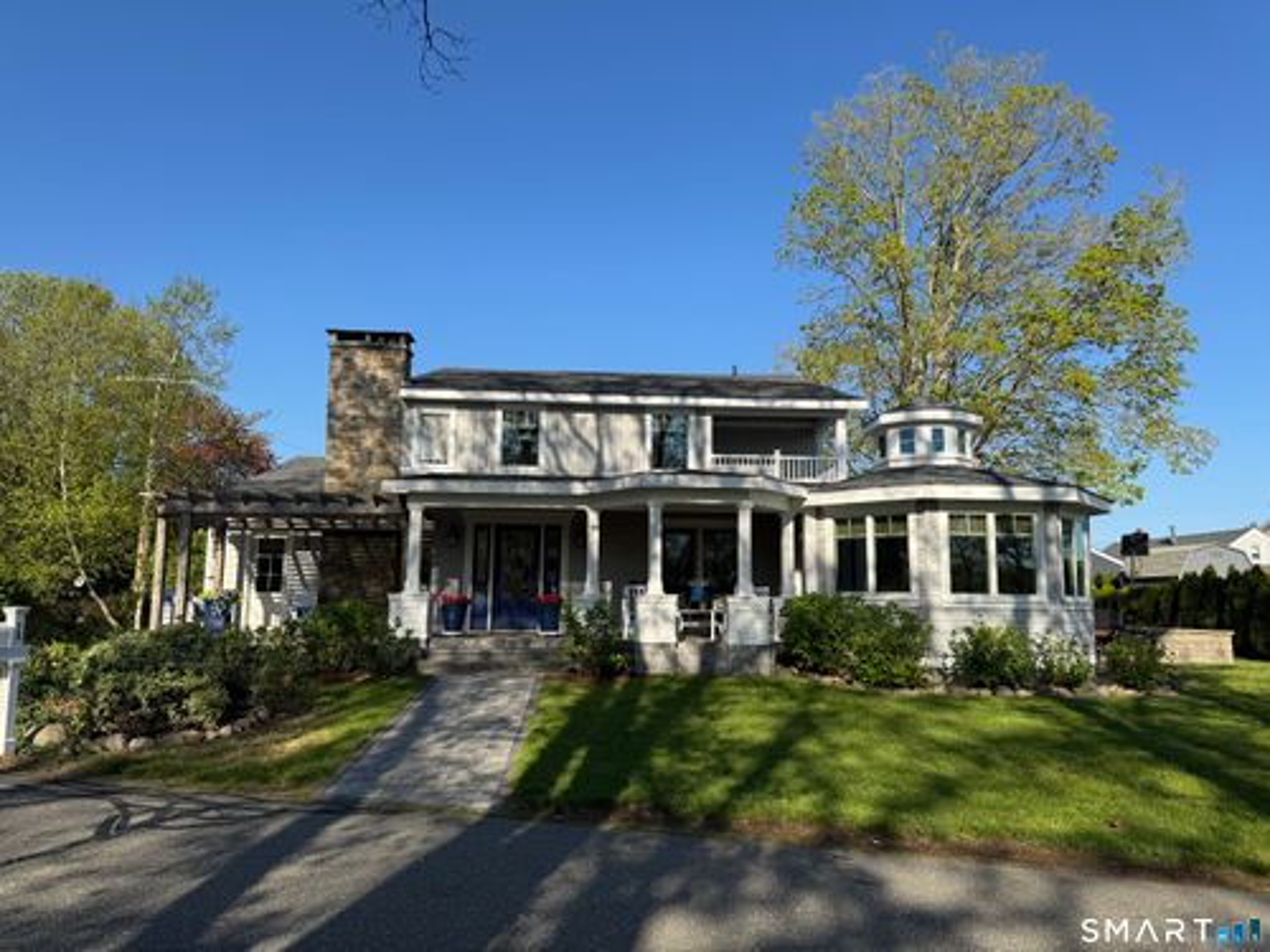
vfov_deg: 56.8
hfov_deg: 71.6
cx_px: 635
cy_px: 476
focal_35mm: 24
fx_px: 881
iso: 80
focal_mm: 6.76
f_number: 1.78
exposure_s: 1/3597
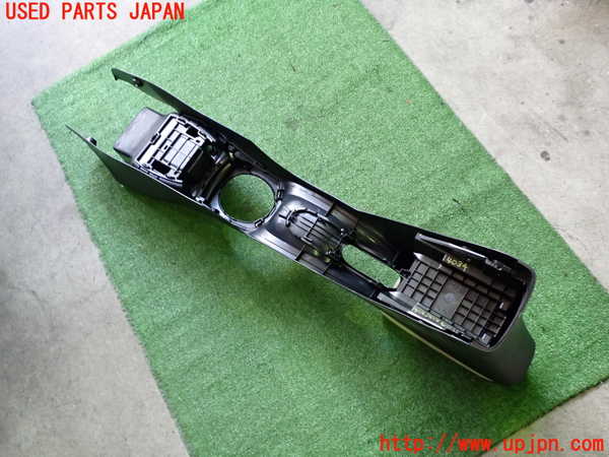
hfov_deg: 60.0
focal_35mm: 30
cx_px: 304
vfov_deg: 46.8
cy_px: 228
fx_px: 528
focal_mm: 5.4
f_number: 2.3
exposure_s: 1/30
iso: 320
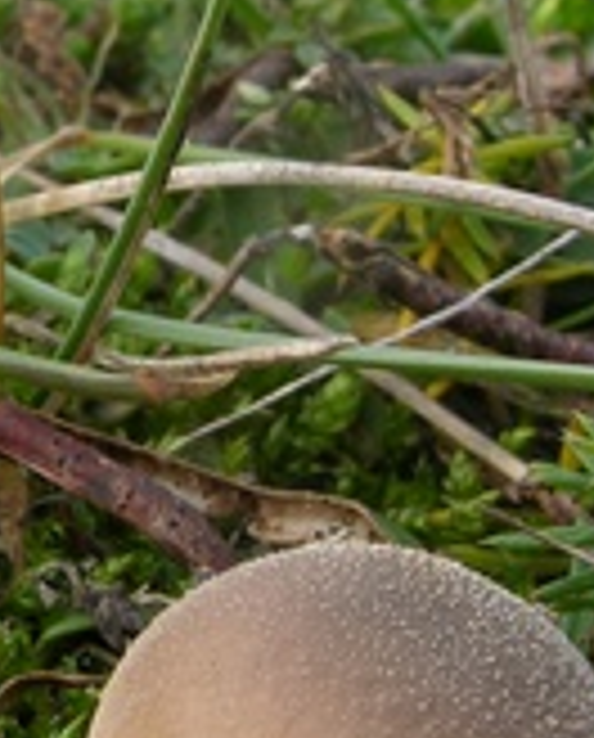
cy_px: 284
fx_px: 4160
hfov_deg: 8.1
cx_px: -140
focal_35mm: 190
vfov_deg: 10.1
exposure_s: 1/28
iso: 50
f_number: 7.6
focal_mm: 12.7
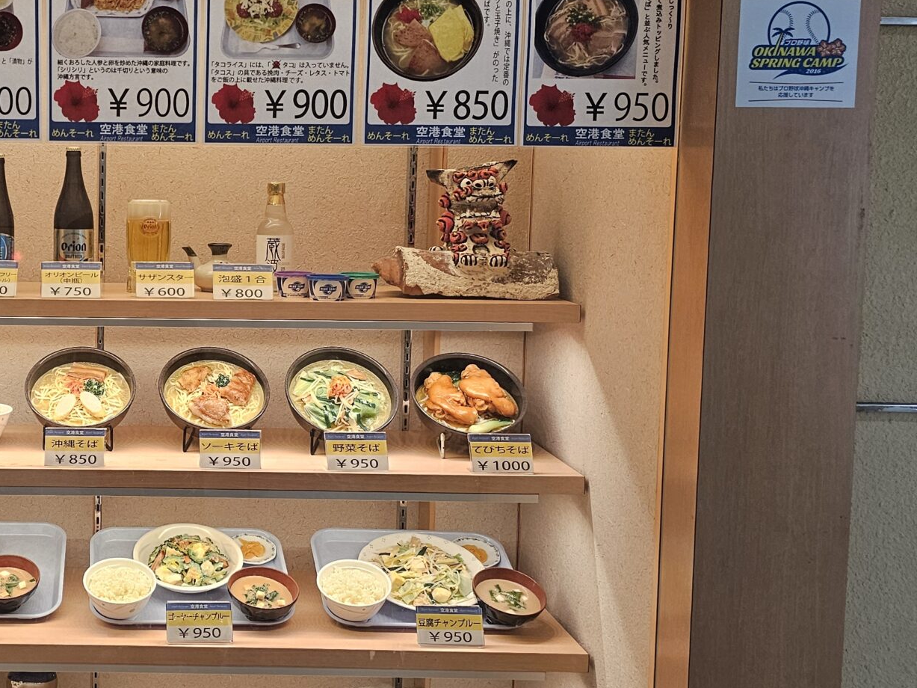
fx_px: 1271
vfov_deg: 30.2
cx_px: 116
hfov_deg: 37.4
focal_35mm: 48
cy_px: 295
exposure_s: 1/180
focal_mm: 6.3
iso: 160
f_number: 1.7
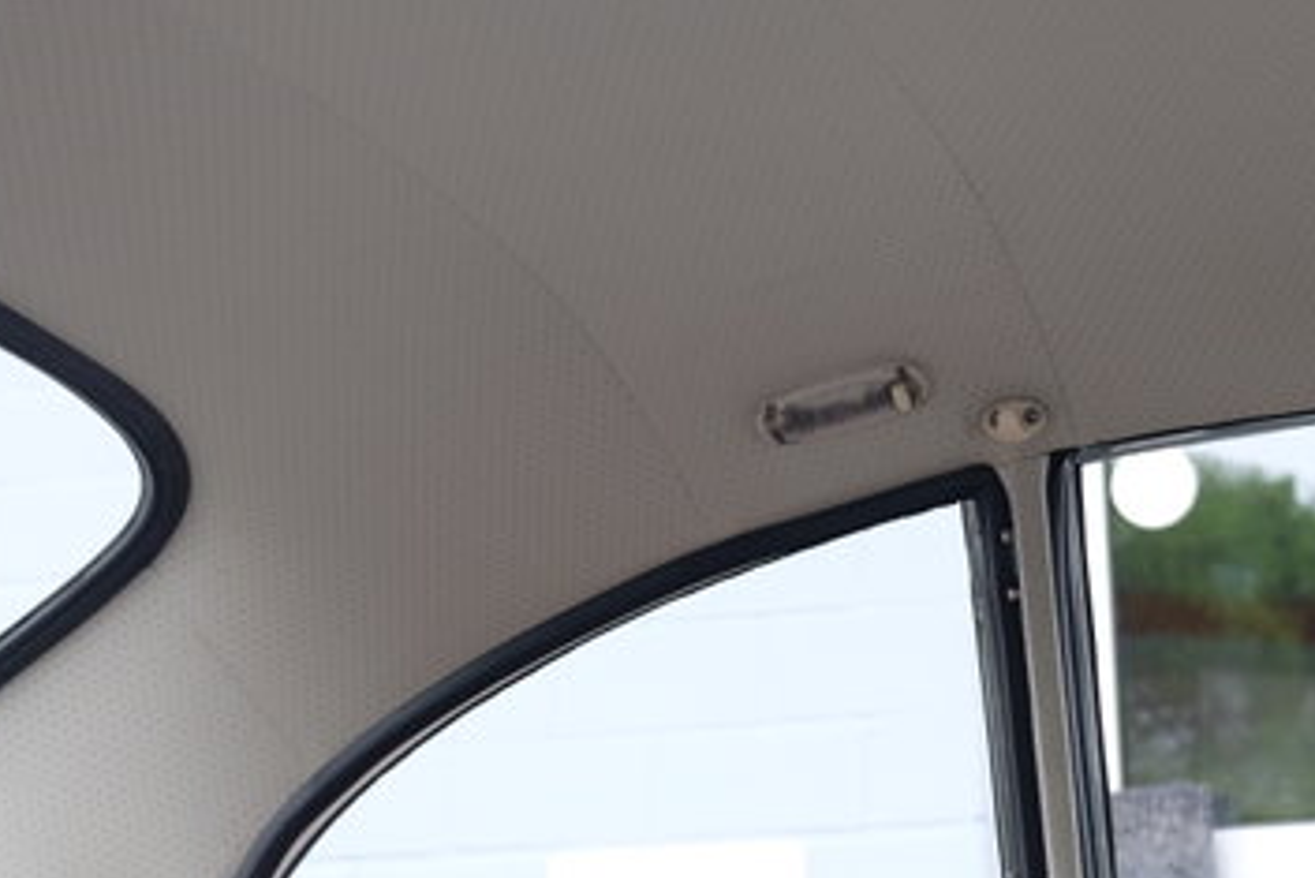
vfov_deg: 18.8
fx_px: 2631
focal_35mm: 72
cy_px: 205
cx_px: 904
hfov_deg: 27.8
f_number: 3.2
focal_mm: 22.3
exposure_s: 1/100
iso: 500
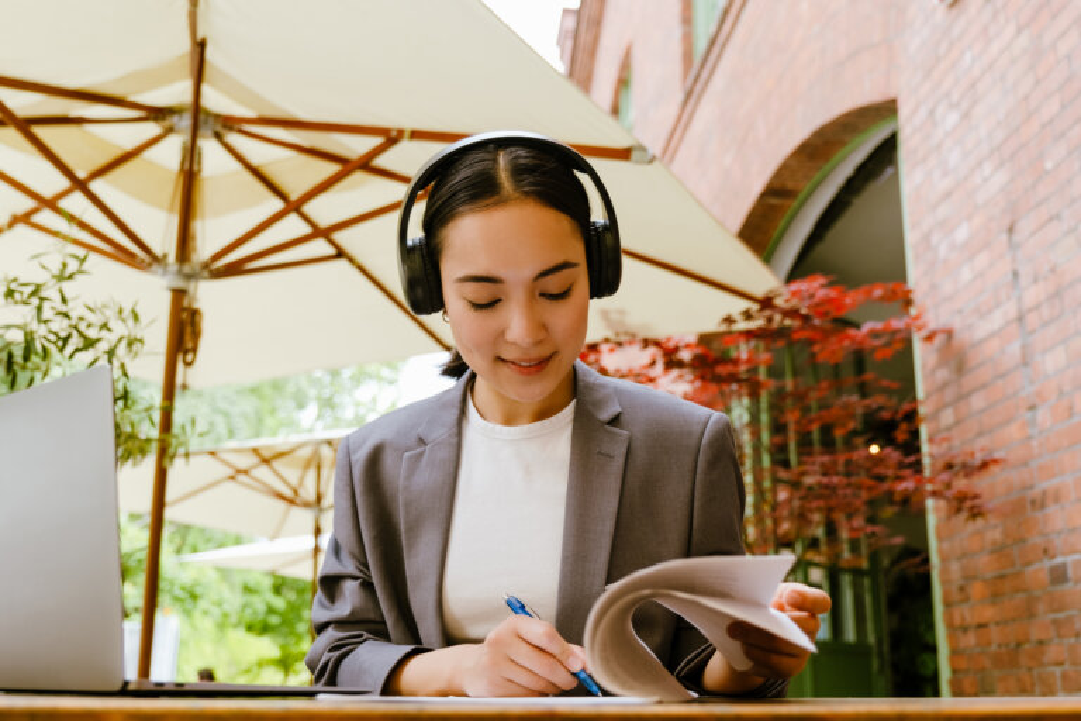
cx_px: 540
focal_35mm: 37
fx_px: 1111
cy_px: 360
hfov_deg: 51.9
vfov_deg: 35.9
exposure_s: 1/500
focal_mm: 24.9
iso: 320
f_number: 2.8
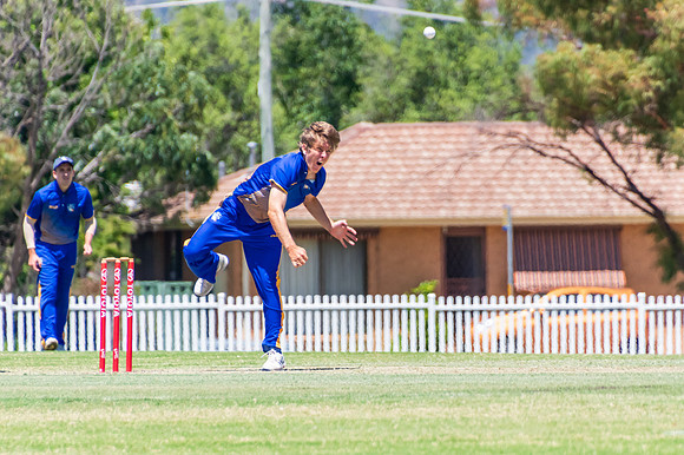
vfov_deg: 1.8
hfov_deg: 2.7
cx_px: 391
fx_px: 14680
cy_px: 260
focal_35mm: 773
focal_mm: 400
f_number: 6.3
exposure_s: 1/2000
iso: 400
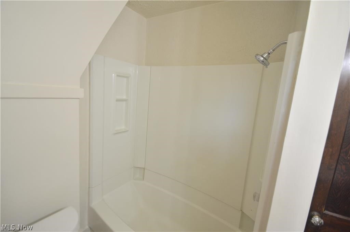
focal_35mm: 15
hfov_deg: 100.5
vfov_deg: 77.2
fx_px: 146
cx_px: 175
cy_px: 116
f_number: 3.5
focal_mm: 10
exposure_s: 1/60
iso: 400
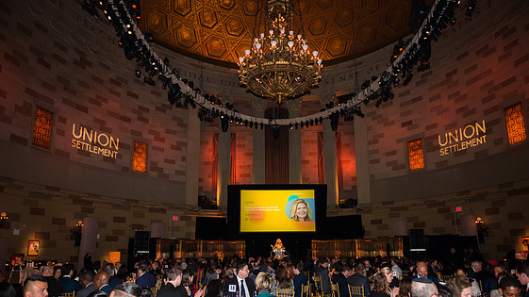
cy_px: 177
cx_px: 273
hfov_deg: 71.9
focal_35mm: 26
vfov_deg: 44.1
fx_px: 365
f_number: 3.2
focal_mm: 24
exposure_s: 1/200
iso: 1600
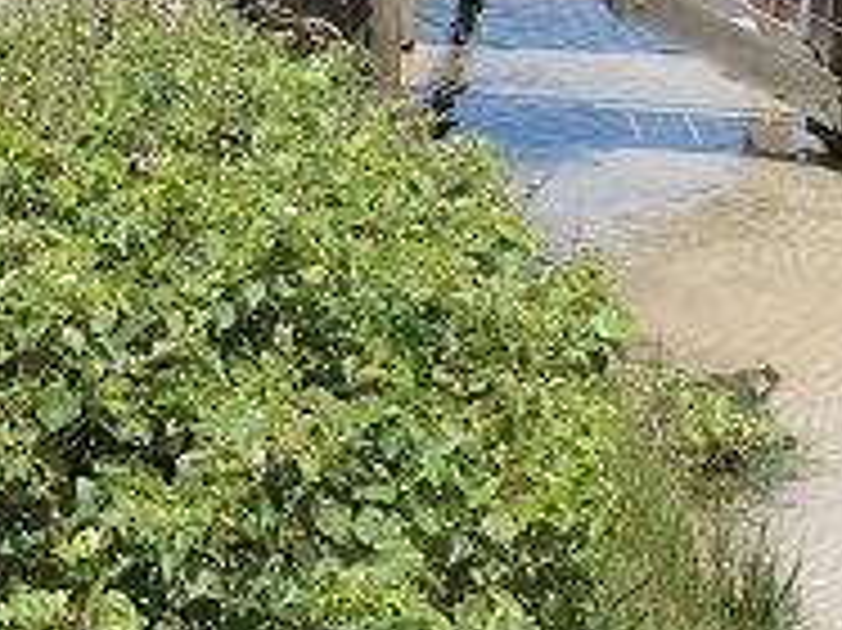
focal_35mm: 147
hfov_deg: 13.3
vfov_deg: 9.9
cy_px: -218
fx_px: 3573
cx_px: 63
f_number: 2.5
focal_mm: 6
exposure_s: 1/1250
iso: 80
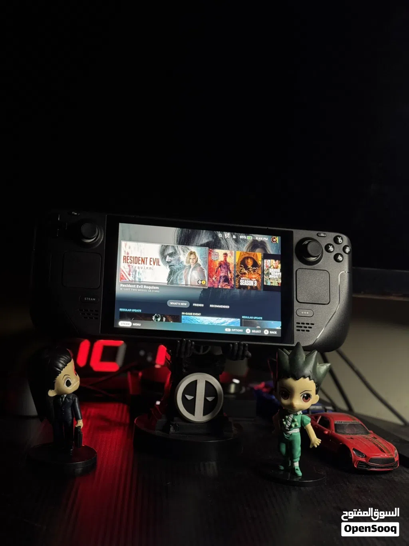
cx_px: 204
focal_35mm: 48
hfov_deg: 30.3
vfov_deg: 39.7
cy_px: 273
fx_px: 756
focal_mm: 6.76
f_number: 1.78
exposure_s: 1/60
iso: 160
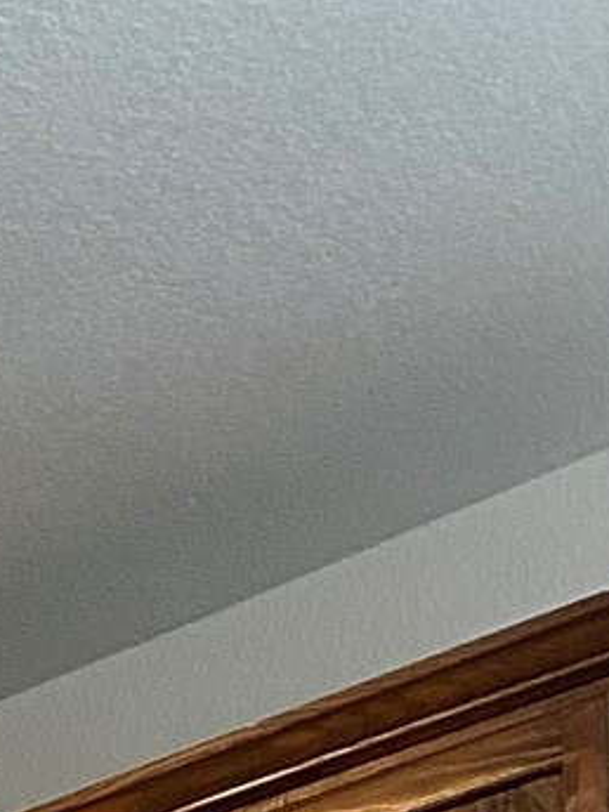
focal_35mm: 155
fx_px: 3636
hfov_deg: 8.8
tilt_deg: -3.3
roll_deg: +3.8
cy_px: 2226
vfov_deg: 10.2
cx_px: -753
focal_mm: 4.25
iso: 160
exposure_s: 1/60
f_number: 1.8
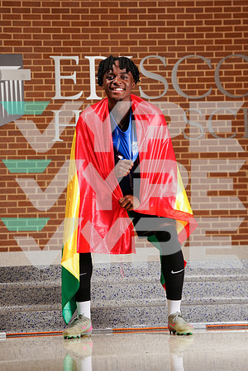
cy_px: 186
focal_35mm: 103
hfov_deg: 13.3
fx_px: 1064
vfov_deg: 19.8
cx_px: 124
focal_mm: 103
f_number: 8
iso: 320
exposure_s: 1/200
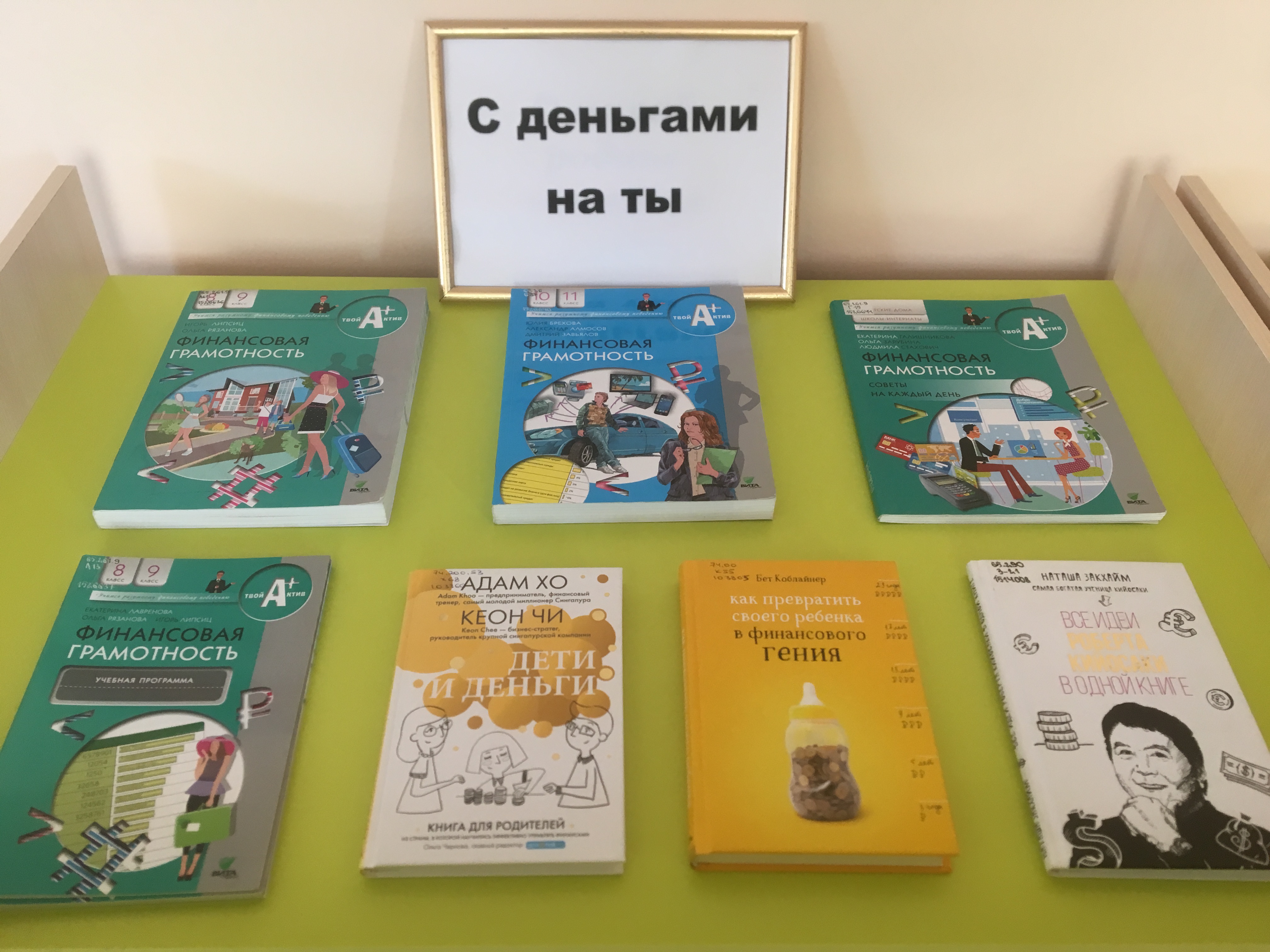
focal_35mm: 29
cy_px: 476
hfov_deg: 61.7
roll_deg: -0.9
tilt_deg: -33.0
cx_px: 635
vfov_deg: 48.2
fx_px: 1064
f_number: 2.2
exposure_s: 1/33
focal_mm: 4.15
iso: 80
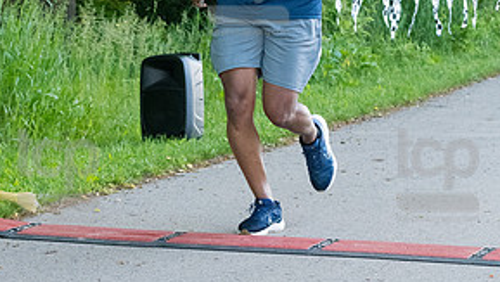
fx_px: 2269
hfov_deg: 12.6
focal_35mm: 171
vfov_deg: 7.1
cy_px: -12
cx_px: 248
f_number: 5.6
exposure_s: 1/1600
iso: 4000
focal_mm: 70
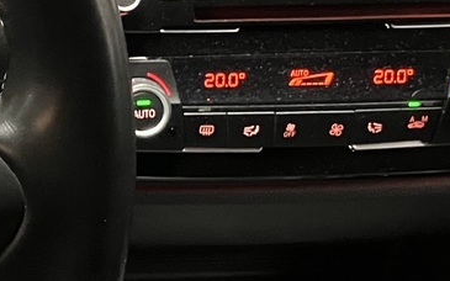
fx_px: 1435
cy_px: 73
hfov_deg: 16.6
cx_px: -170
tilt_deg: -34.1
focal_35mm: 117
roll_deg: -0.6
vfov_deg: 11.2
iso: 500
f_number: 1.8
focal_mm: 3.99
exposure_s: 1/30
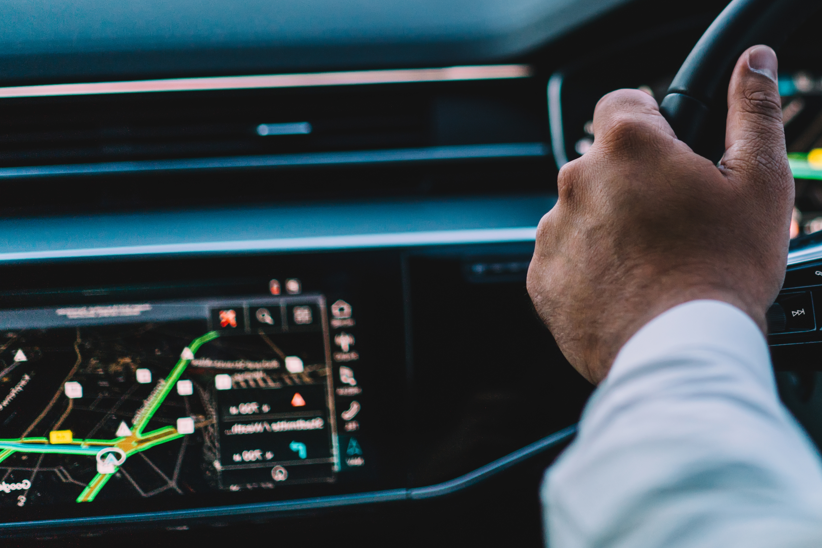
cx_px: 748
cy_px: 25
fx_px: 2443
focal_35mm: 107
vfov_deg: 12.7
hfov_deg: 18.8
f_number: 1.8
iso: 500
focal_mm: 55
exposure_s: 1/160
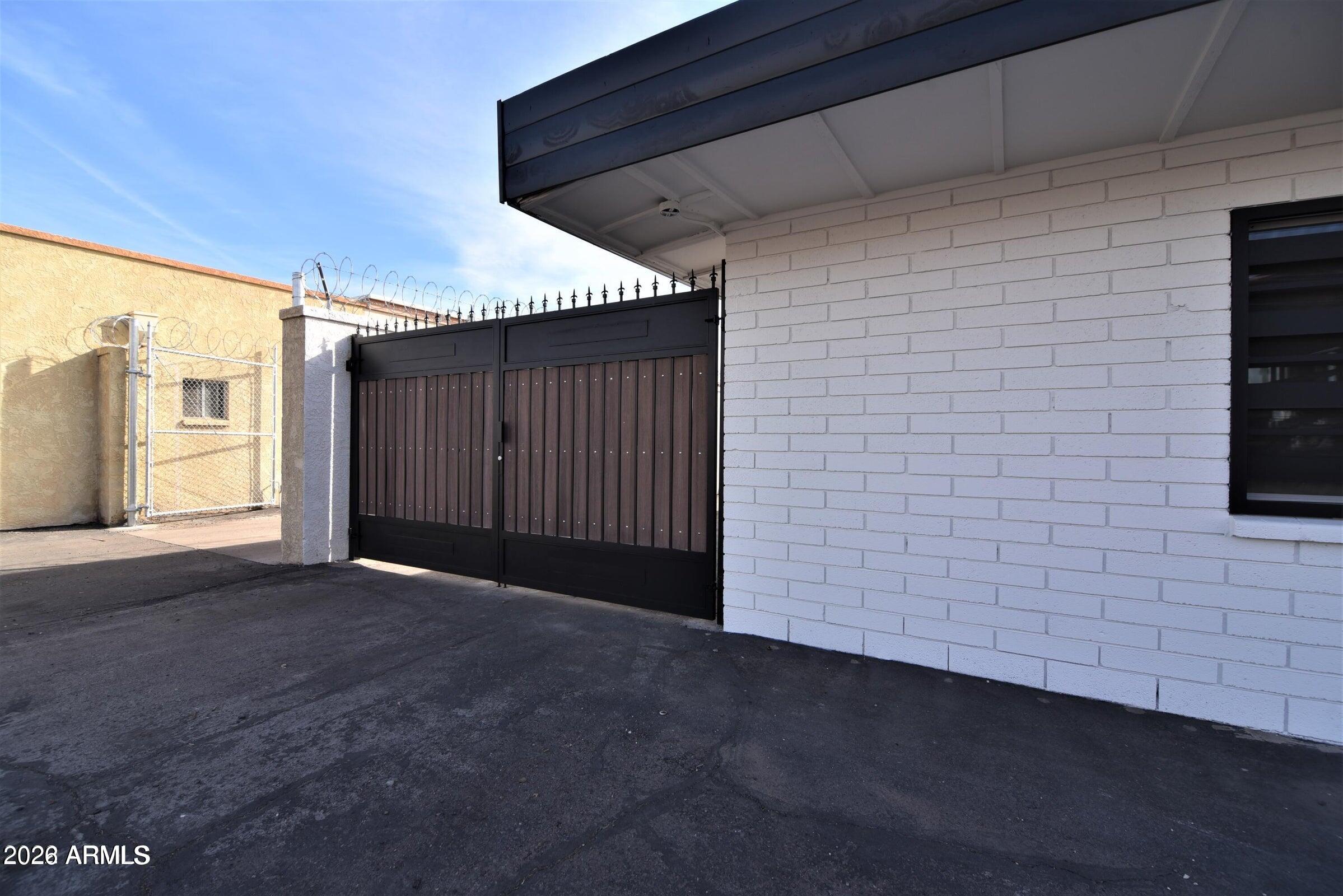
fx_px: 597
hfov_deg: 96.7
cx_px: 672
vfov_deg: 73.8
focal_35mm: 16
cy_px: 448
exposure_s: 1/250
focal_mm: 16
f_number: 8
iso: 200
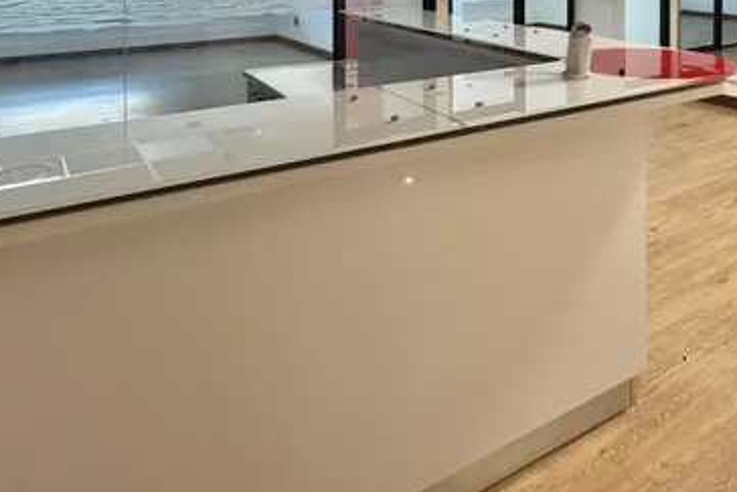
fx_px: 655
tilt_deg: -0.8
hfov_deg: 57.5
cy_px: -49
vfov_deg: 35.3
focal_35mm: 32
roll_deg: -0.1
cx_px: 488
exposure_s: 1/50
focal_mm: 2.22
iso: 200
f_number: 2.2
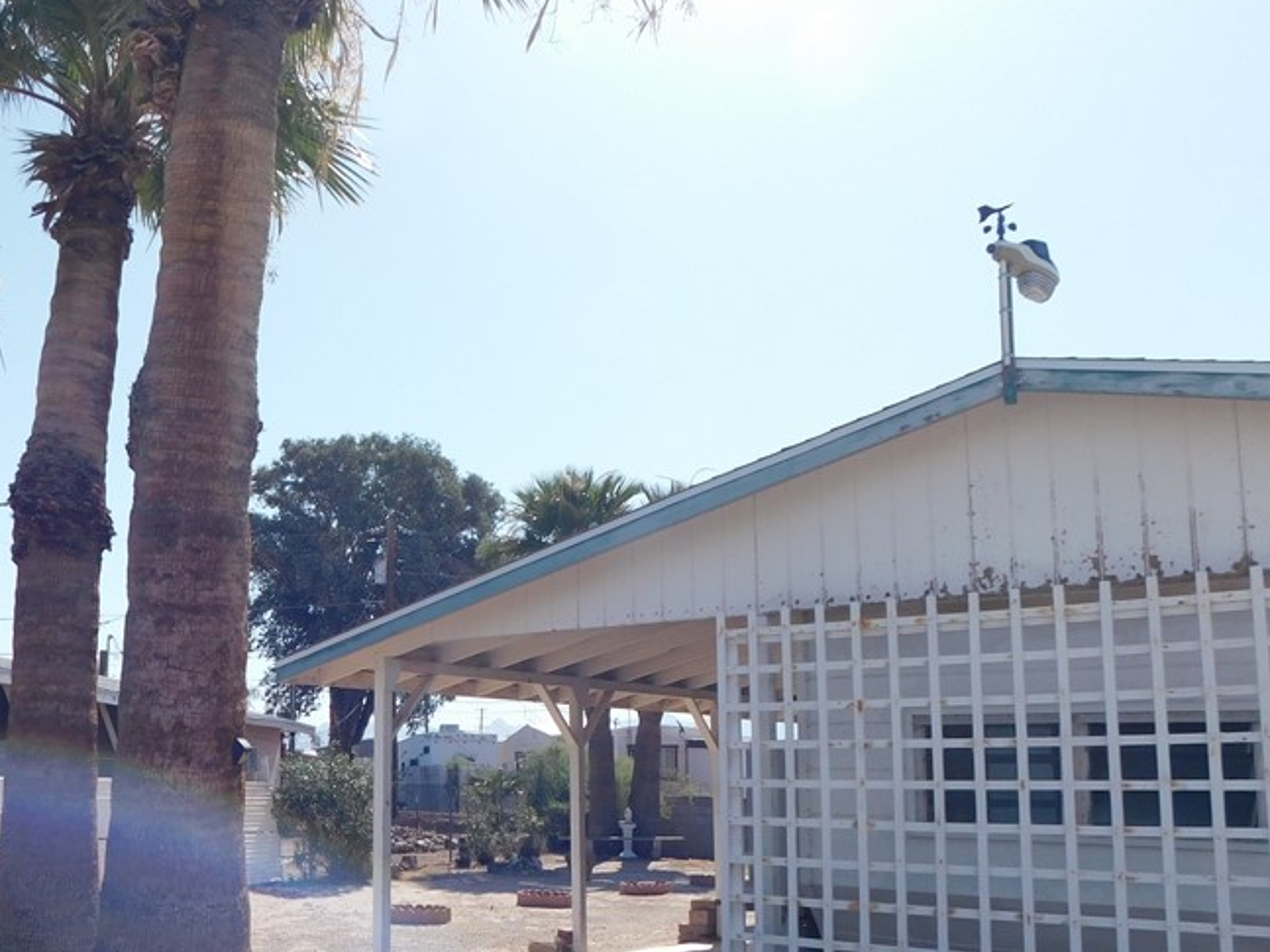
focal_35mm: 38
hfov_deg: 47.4
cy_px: 605
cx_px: 342
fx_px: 1394
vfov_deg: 37.4
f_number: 6
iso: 125
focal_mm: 4.1
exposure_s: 1/400
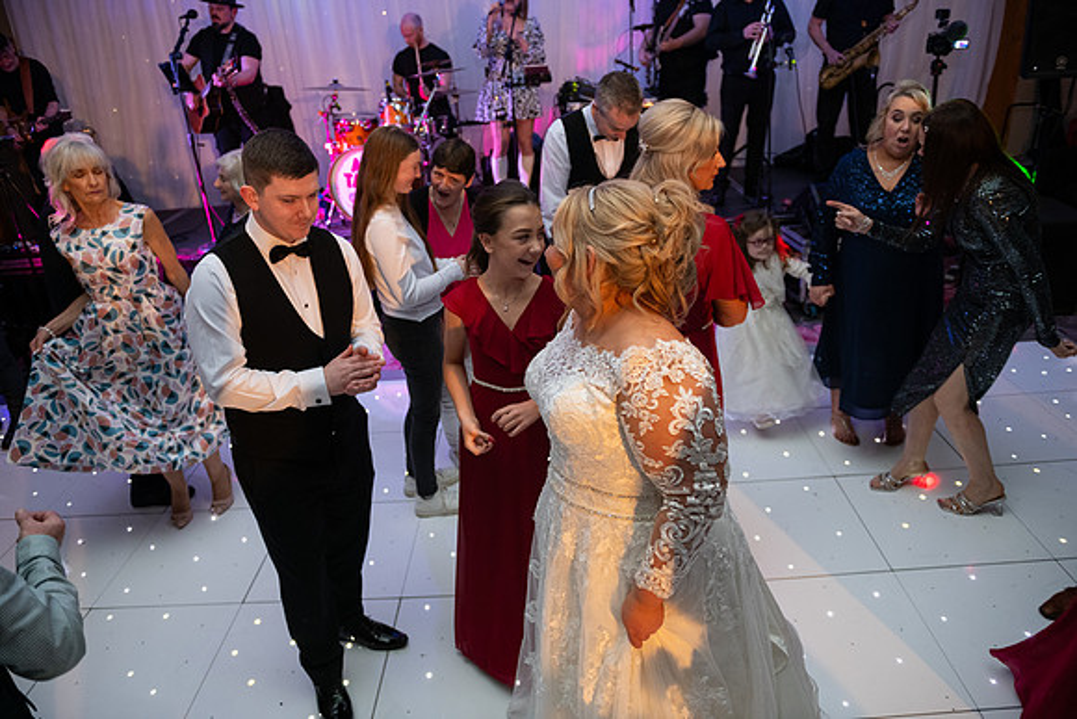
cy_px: 360
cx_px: 538
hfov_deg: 73.7
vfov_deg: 53.2
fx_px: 718
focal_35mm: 24
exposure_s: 1/160
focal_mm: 24
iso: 1250
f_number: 3.5
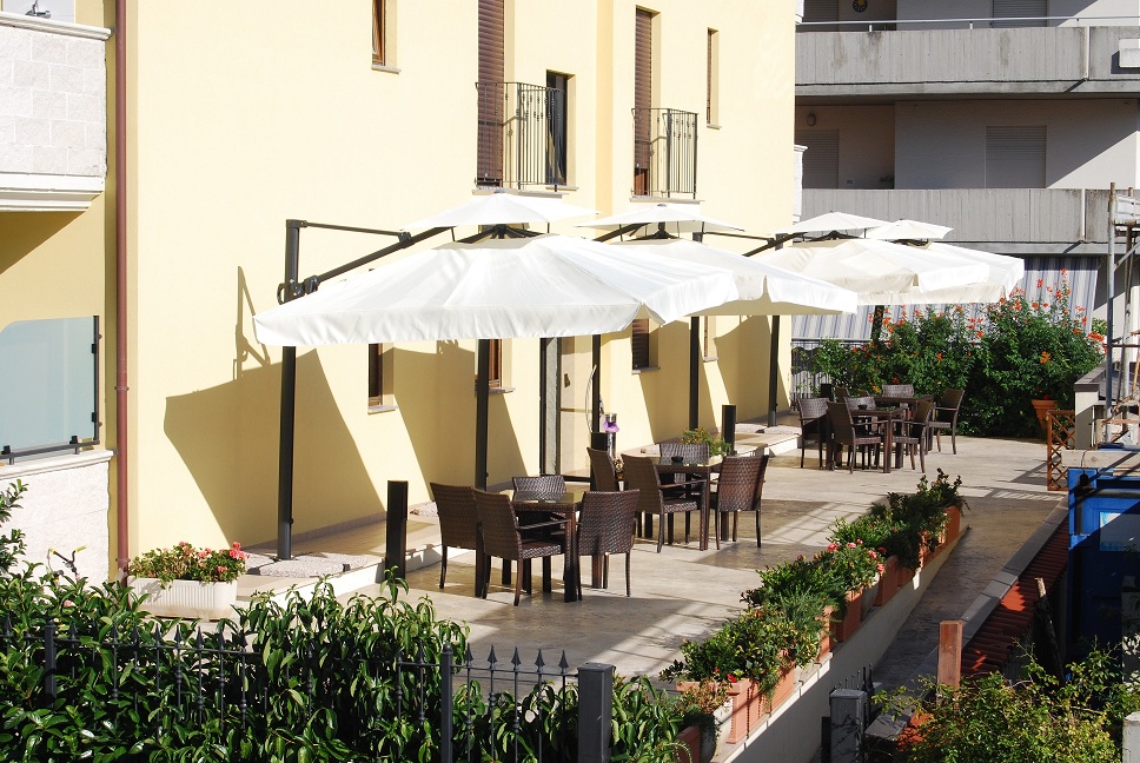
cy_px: 382
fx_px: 2616
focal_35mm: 82
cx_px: 570
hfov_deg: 24.6
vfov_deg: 16.6
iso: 200
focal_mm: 55
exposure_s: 1/160
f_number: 13
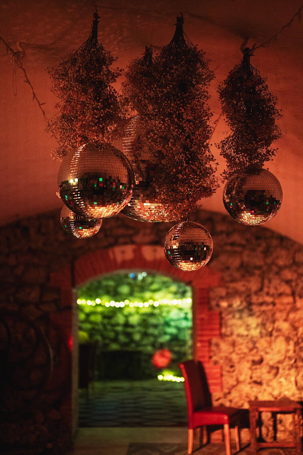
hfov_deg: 27.0
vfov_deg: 39.6
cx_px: 152
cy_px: 228
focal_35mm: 50
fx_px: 631
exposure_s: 1/160
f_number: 1.8
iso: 2500
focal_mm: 50
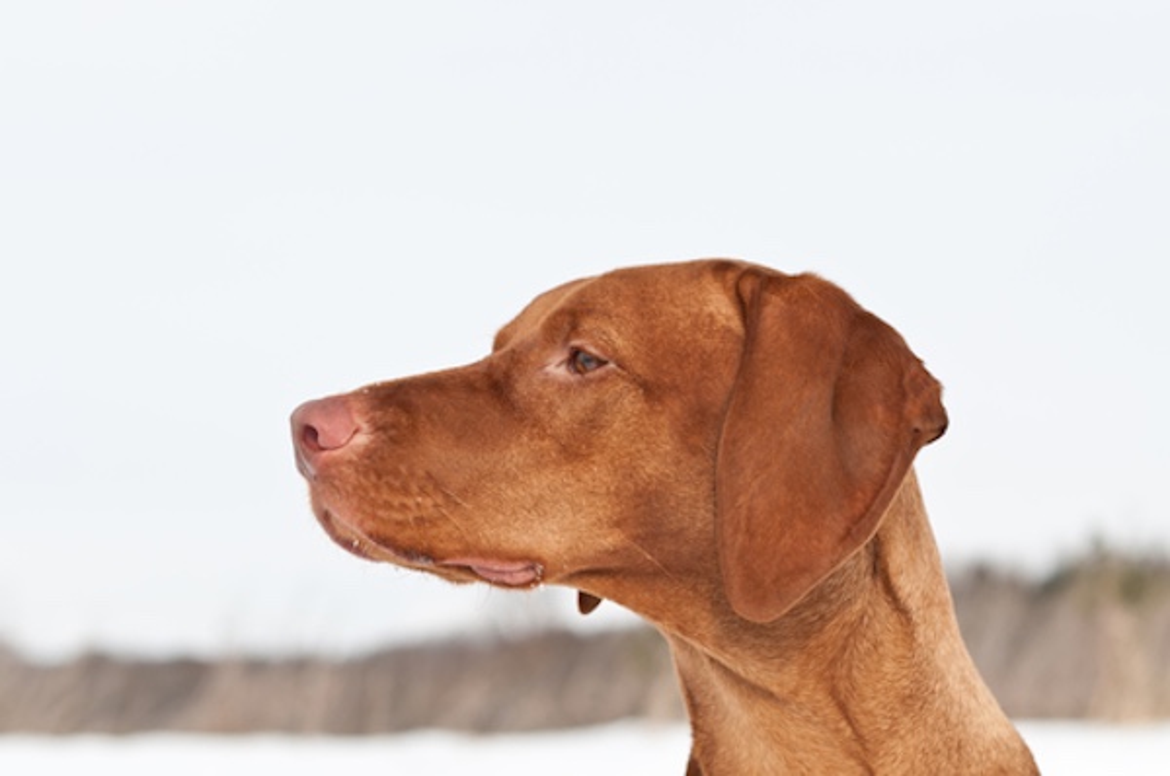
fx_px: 2434
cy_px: 388
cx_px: 585
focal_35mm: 75
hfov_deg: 27.0
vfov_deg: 18.1
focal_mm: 50
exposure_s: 1/1600
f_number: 4
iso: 200
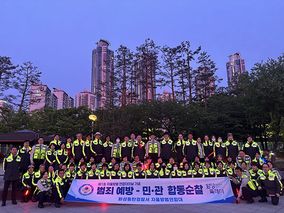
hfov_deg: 67.3
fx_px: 213
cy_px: 106
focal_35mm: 26
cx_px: 142
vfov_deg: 53.1
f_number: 1.6
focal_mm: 5.96
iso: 500
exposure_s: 1/40
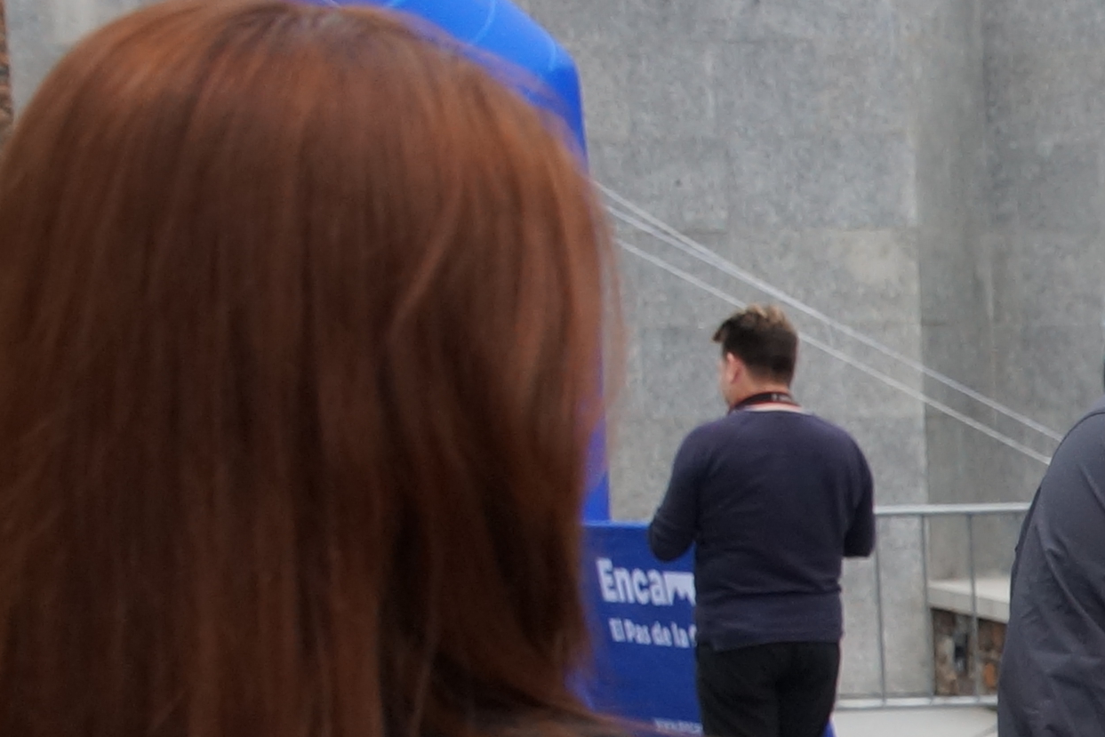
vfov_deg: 10.2
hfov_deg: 14.5
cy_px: 700
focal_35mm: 133
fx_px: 4083
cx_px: 1605
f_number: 4
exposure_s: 1/2000
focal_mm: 28
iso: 640
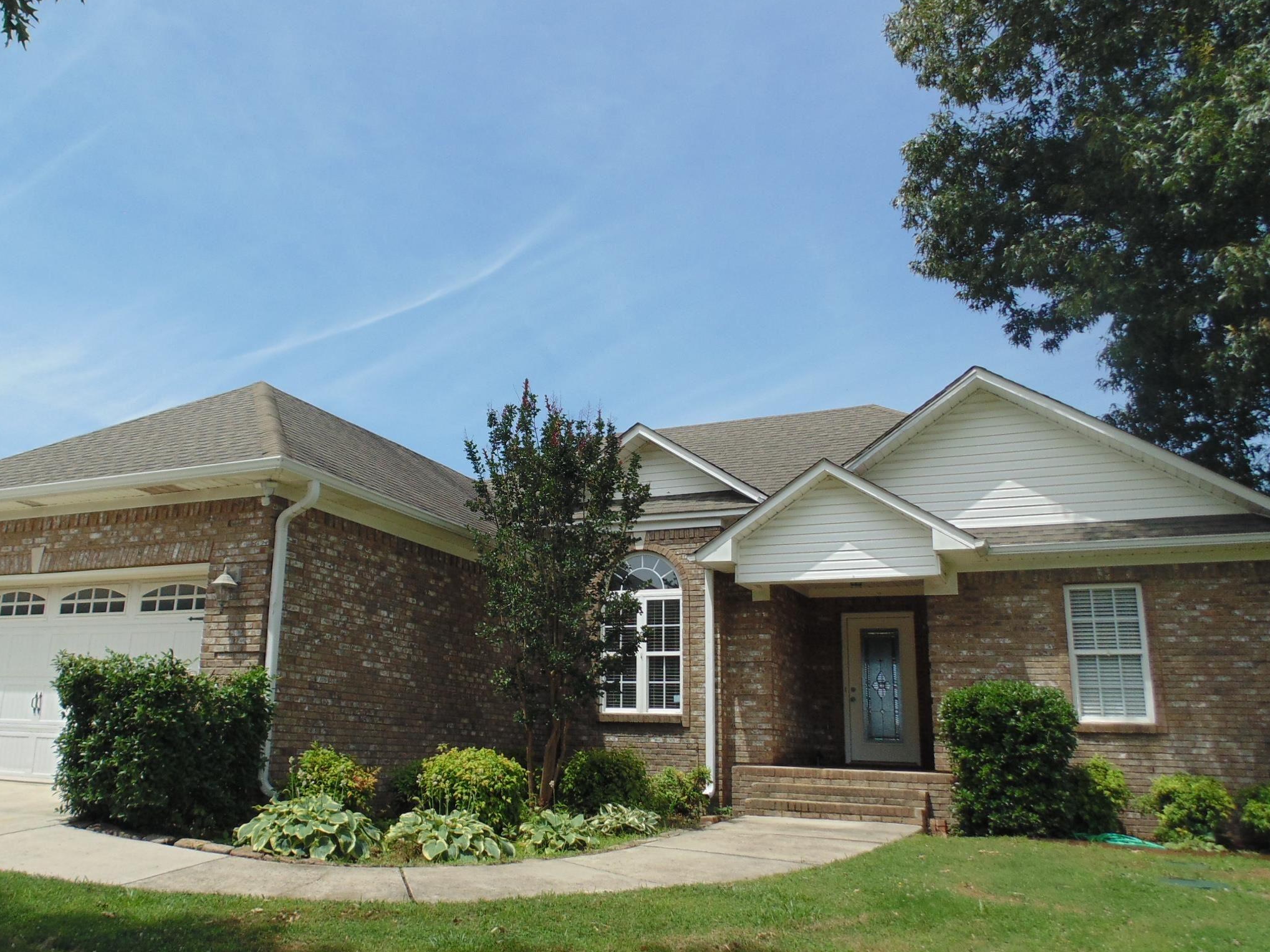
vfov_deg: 49.7
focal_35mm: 28
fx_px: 1027
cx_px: 526
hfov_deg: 63.0
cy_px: 471
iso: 80
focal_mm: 4
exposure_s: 1/125
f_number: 9.7
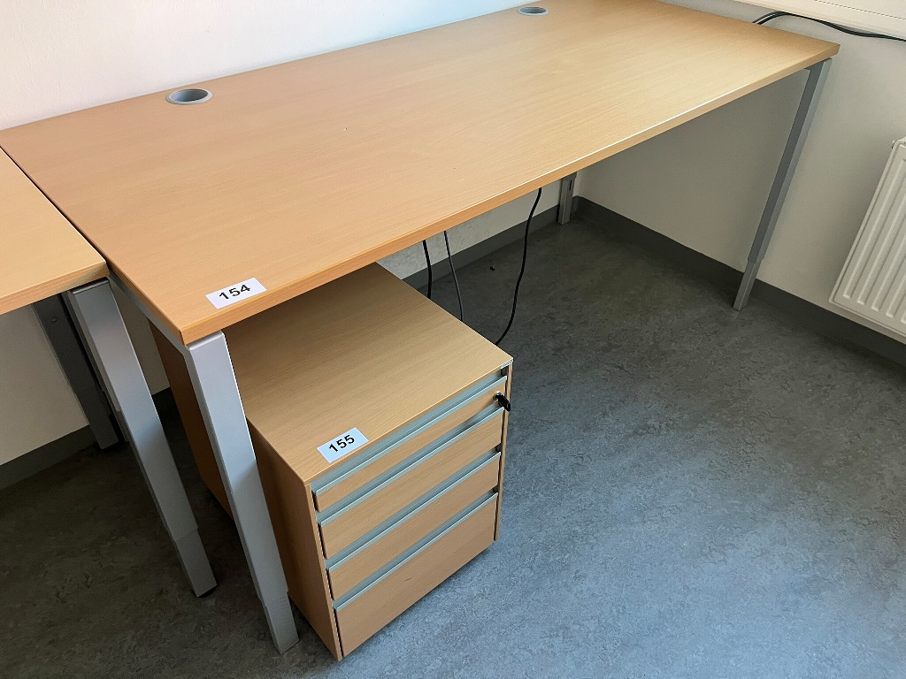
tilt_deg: -36.7
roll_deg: +2.4
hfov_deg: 67.3
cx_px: 453
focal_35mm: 26
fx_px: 680
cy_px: 340
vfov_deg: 53.1
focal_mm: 5.1
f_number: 1.6
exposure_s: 1/73
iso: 125
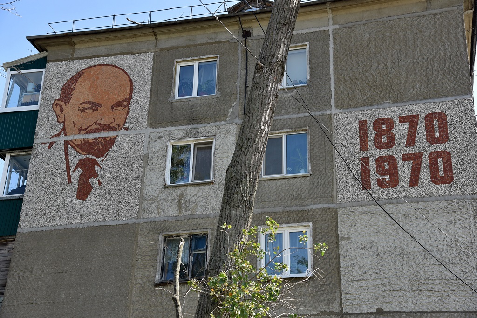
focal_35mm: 58
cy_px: 159
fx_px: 768
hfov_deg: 34.5
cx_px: 238
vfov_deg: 23.4
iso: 400
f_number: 6.3
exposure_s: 1/640
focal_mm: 58
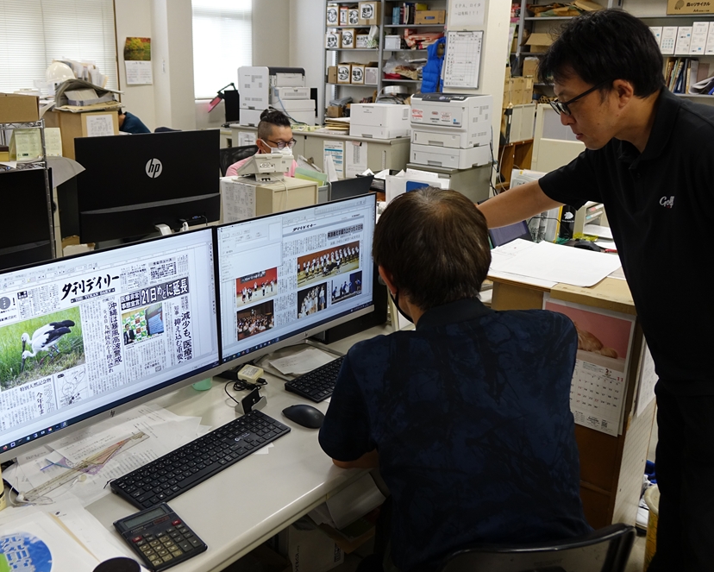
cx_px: 317
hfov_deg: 52.7
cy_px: 287
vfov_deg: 43.4
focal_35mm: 34
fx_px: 719
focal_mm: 10.91
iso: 400
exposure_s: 1/80
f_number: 2.8
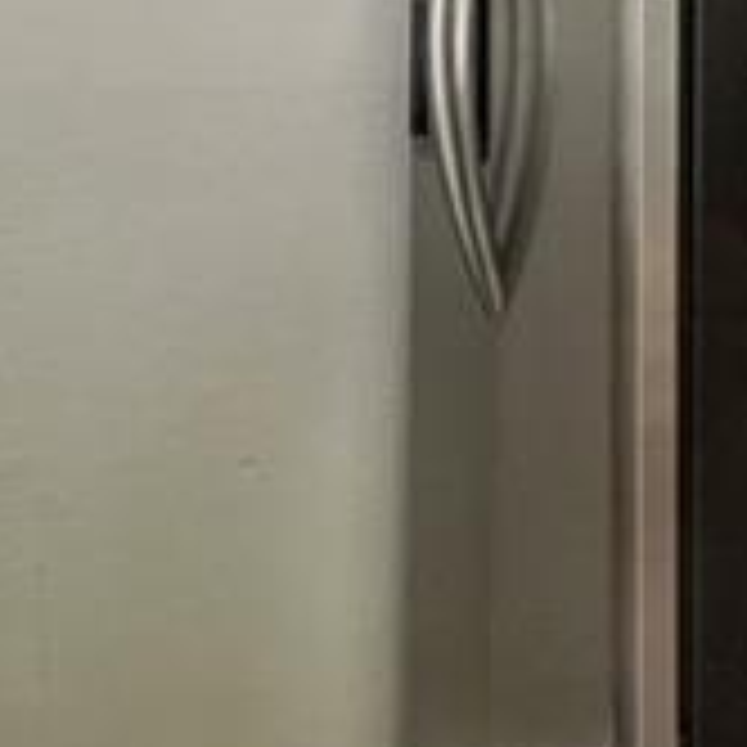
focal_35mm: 123
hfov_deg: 10.4
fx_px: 3003
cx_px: 2218
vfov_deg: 13.8
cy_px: -99
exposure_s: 1/20
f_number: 8
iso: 800
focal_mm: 10
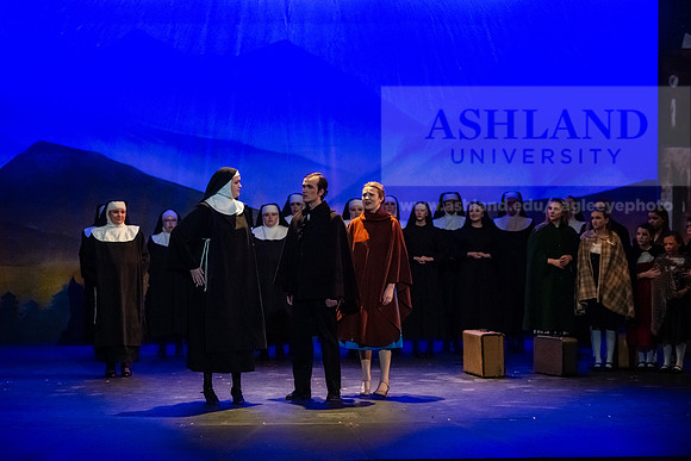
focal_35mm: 100
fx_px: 1920
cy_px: 230
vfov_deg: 13.7
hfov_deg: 20.4
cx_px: 346
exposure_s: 1/250
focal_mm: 100
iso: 6400
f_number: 3.2
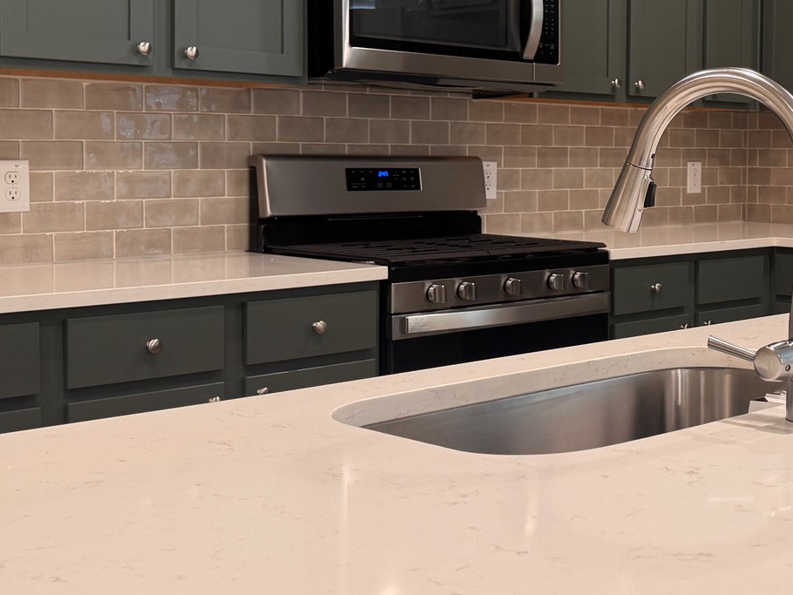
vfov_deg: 26.9
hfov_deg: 33.6
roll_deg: -0.9
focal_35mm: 54
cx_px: 715
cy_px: 196
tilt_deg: -3.1
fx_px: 1237
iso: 125
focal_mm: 6.76
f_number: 1.78
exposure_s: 1/60
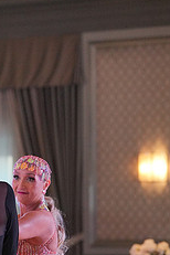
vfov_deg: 7.5
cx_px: -4
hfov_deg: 5.1
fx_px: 1919
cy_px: 312
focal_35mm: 271
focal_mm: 108
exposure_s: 1/500
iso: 5000
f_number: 3.5
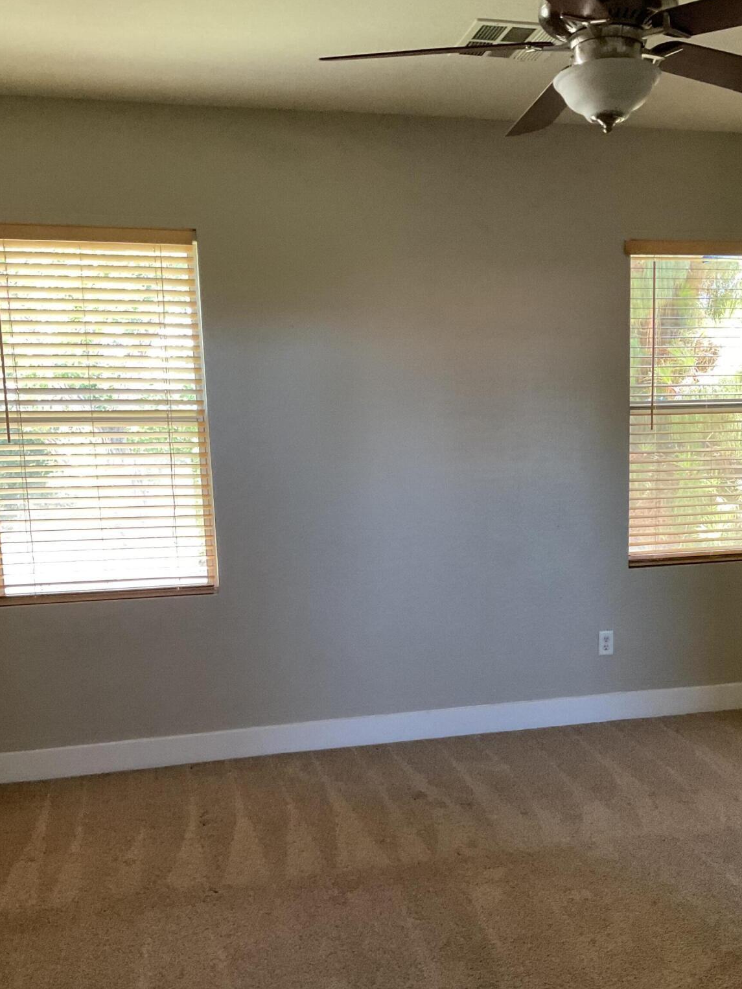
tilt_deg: -9.0
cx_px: 454
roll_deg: +0.7
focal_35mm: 38
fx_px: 1086
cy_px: 603
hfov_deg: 37.5
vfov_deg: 48.6
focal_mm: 3
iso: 160
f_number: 1.8
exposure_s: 1/60
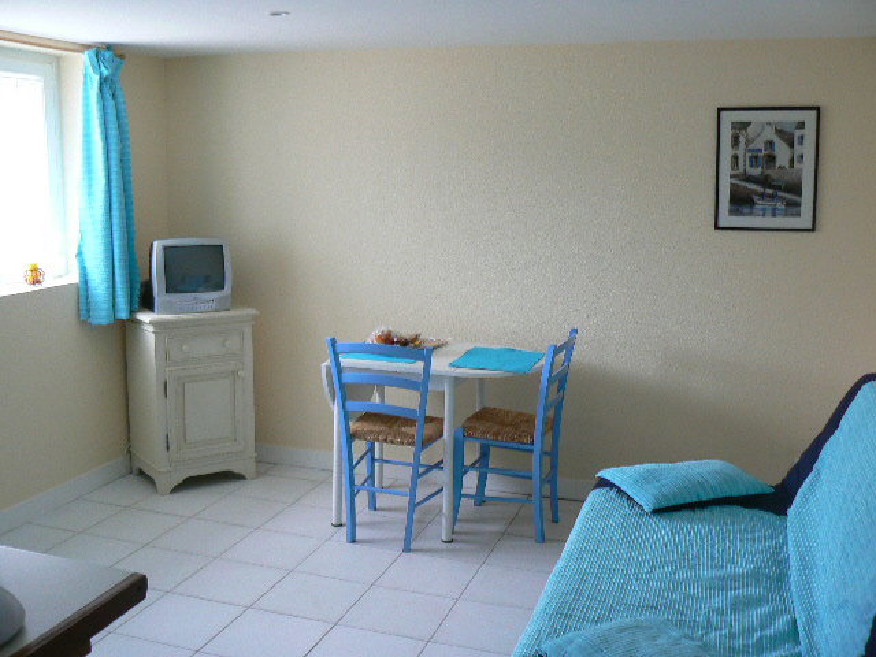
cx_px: 438
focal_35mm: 36
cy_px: 328
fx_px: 911
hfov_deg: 51.4
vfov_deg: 39.7
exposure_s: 1/30
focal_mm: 6
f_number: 2.8
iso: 100
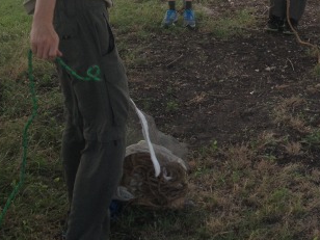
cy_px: -55
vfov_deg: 15.6
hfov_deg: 20.9
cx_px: 317
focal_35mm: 91
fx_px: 841
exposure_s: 1/251
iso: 50
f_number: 2.4
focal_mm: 4.28
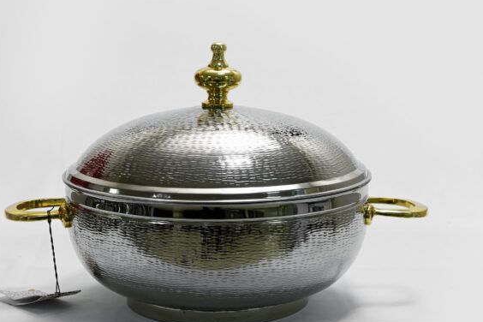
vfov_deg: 15.7
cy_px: 176
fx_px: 1167
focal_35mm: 87
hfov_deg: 23.4
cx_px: 212
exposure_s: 1/100
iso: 3200
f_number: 13
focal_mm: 70
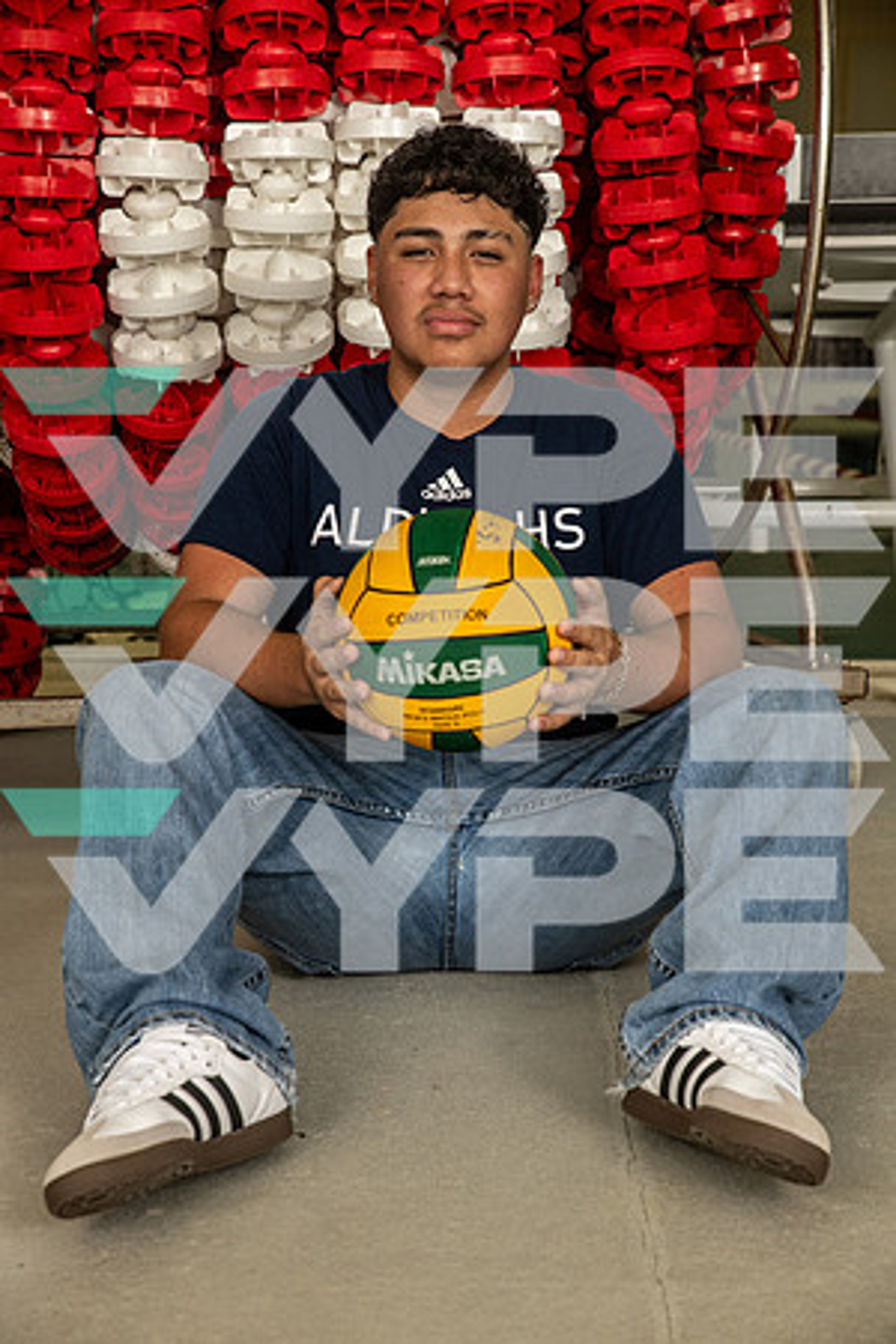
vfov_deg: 31.0
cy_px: 672
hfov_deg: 20.9
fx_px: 2426
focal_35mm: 65
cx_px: 448
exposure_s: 1/250
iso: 500
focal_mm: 65
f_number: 7.1
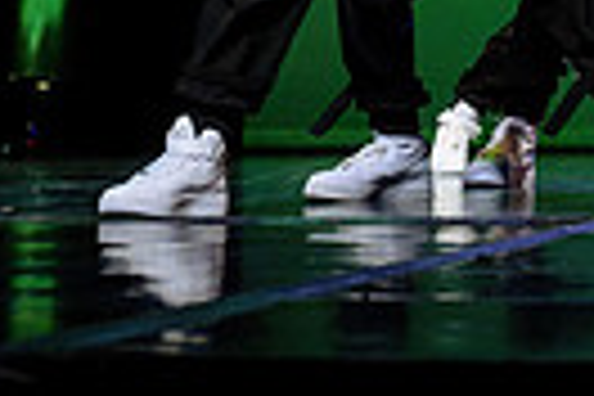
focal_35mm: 193
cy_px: -354
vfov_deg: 6.9
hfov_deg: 10.2
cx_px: 966
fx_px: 3184
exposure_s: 1/270
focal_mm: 32.5
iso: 1600
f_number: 2.8
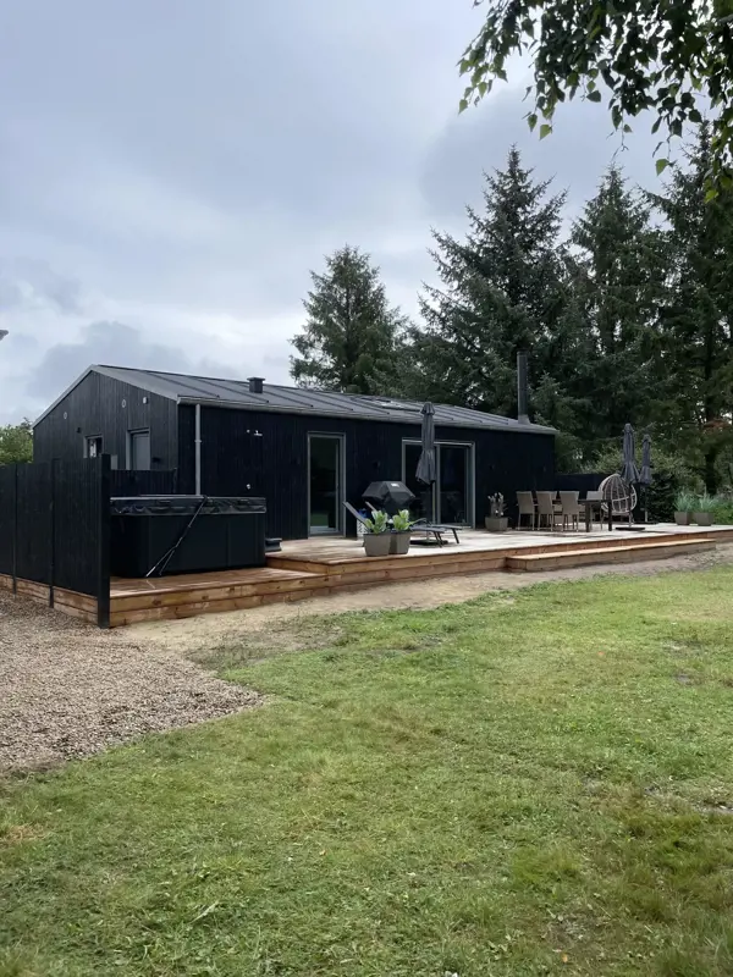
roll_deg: -0.7
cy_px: 488
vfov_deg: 67.3
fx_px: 734
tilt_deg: +0.4
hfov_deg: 53.1
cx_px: 366
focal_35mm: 26
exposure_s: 1/4000
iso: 32
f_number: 1.6
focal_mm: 4.2
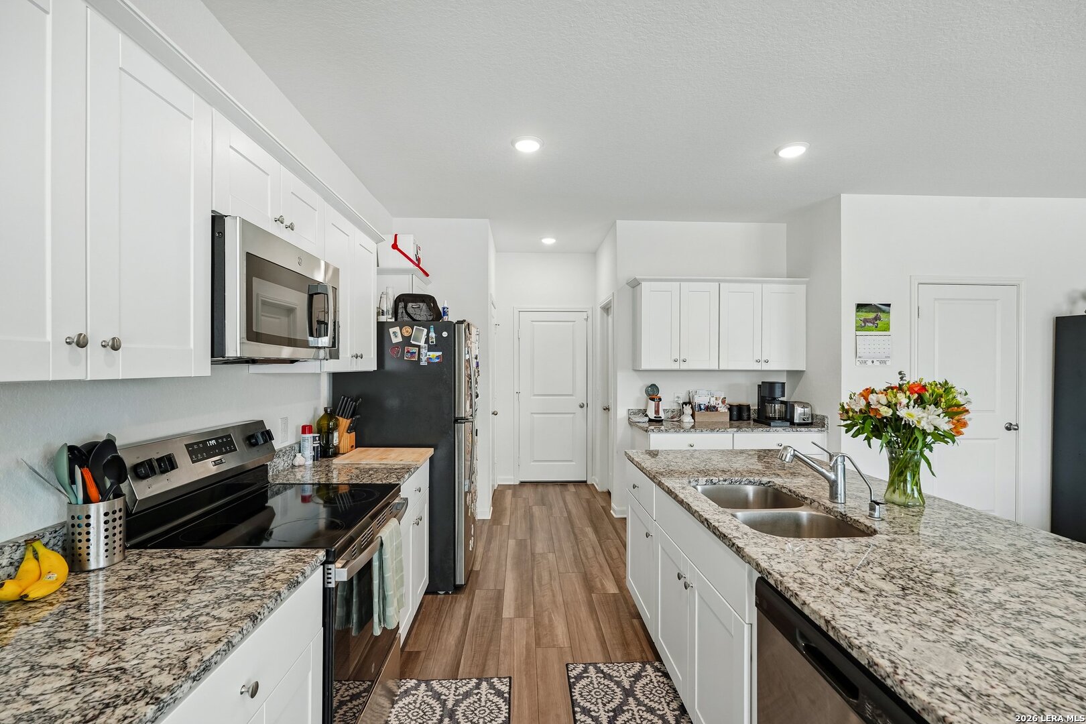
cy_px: 362
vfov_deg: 72.1
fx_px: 498
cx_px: 543
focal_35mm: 16
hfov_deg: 95.0
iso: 400
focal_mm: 16.5
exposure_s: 1/20
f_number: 8
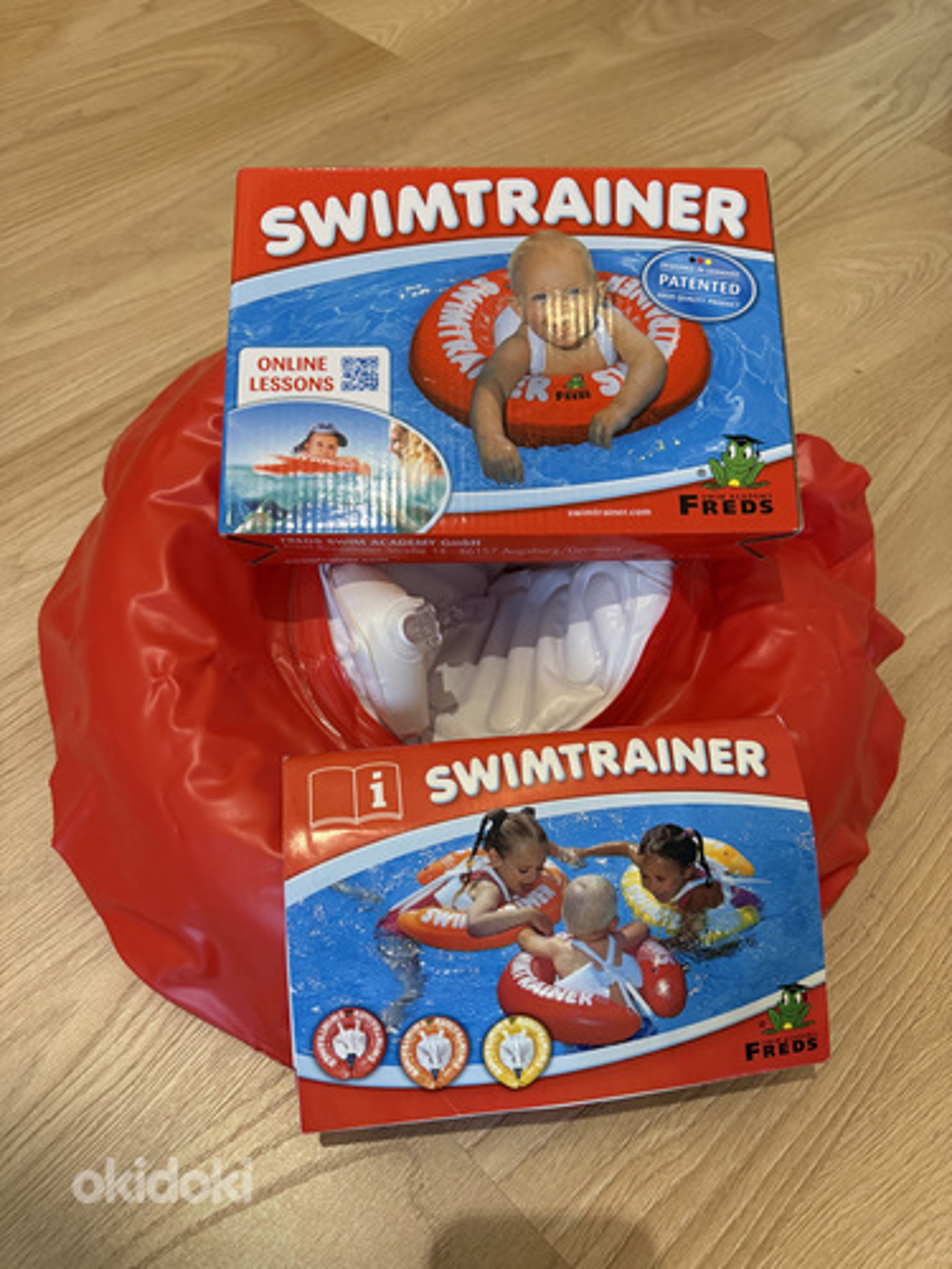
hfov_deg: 56.8
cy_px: 634
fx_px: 880
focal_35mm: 24
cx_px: 476
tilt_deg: -55.8
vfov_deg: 71.6
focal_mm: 6.76
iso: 500
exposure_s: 1/50
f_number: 1.78
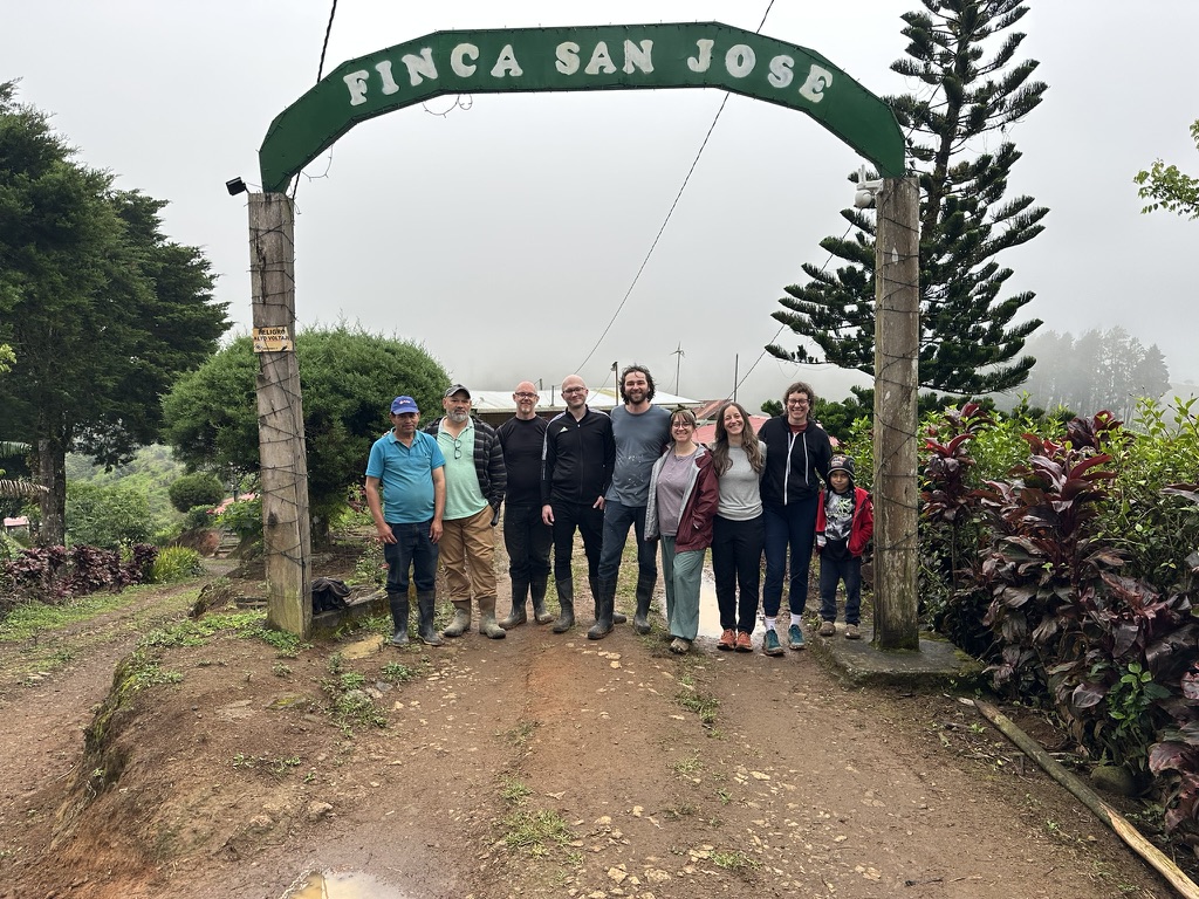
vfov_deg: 56.8
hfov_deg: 71.6
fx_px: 831
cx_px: 600
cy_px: 450
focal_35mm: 24
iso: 80
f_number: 1.78
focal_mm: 6.86
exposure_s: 1/260
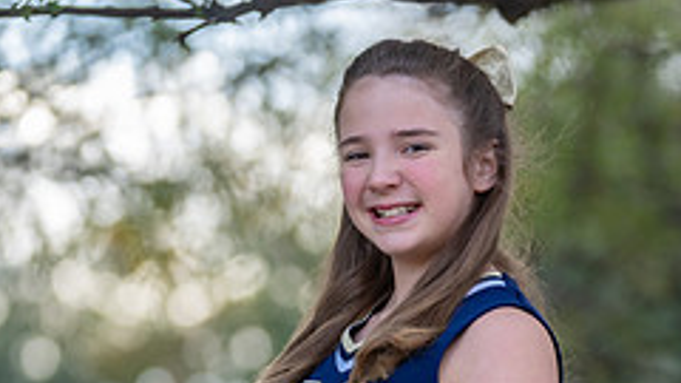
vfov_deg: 3.7
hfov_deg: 6.5
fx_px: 5959
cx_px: 400
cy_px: 424
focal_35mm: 330
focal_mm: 130
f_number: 2.8
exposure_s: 1/320
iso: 160
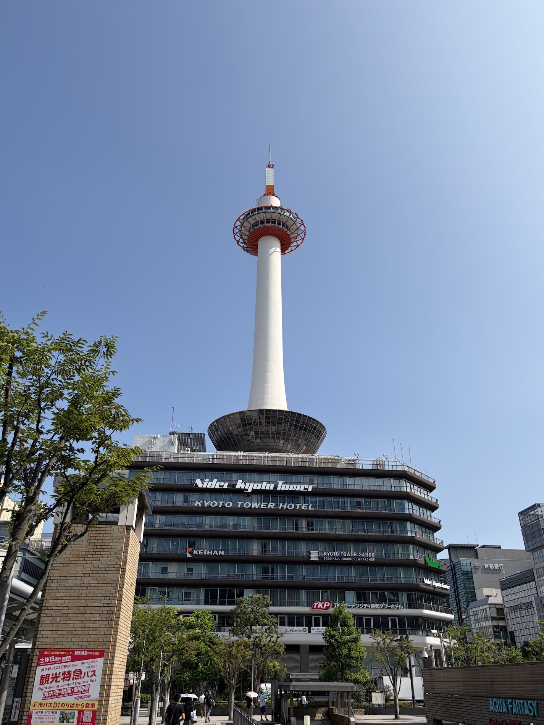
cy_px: 362
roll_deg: +1.8
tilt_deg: +28.3
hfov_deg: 53.1
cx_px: 272
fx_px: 545
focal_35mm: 26
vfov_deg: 67.3
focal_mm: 5.96
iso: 50
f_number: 1.6
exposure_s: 1/5348
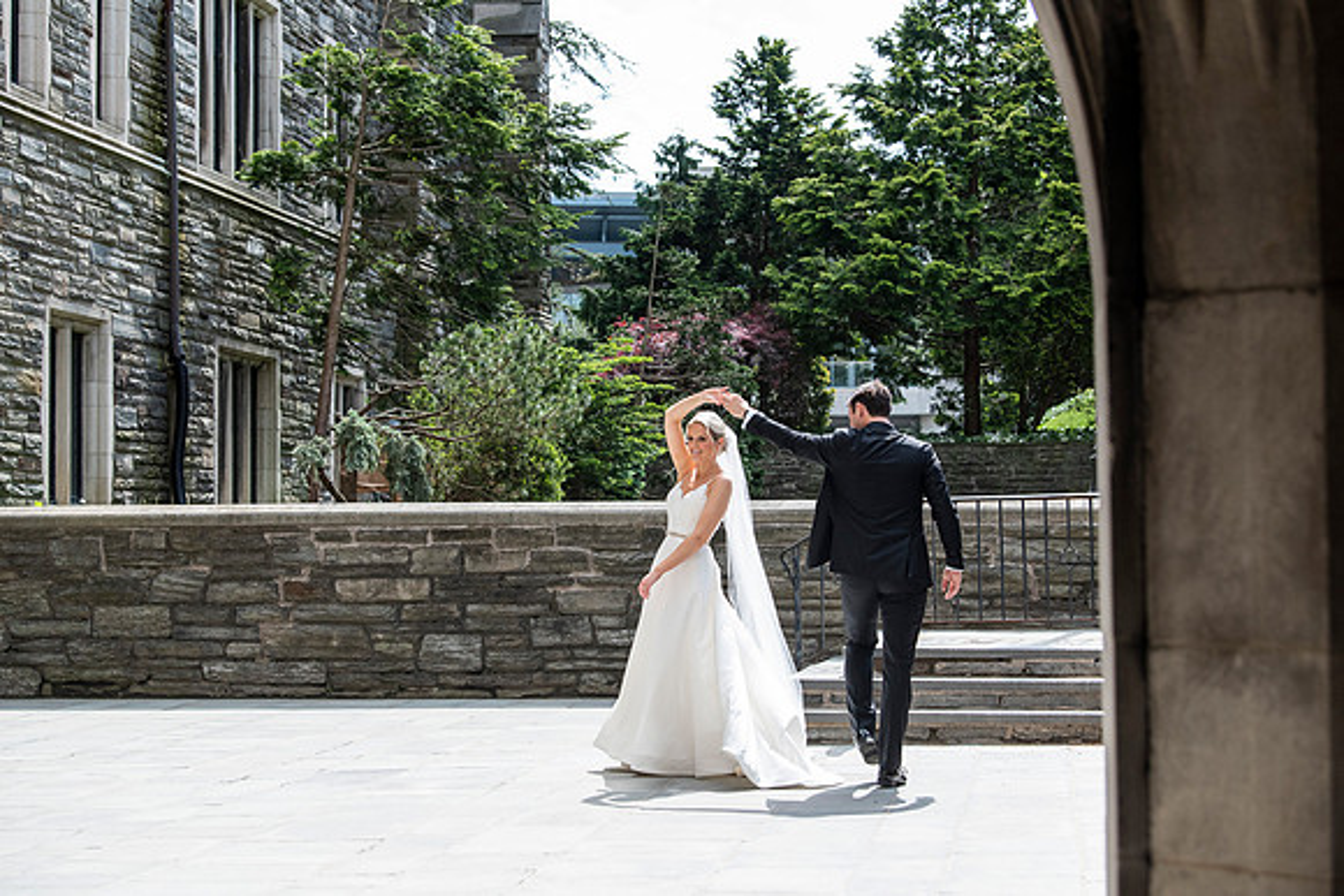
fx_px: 2614
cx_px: 672
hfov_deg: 28.8
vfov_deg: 19.5
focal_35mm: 70
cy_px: 448
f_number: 4.5
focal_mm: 70
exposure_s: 1/4000
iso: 1000
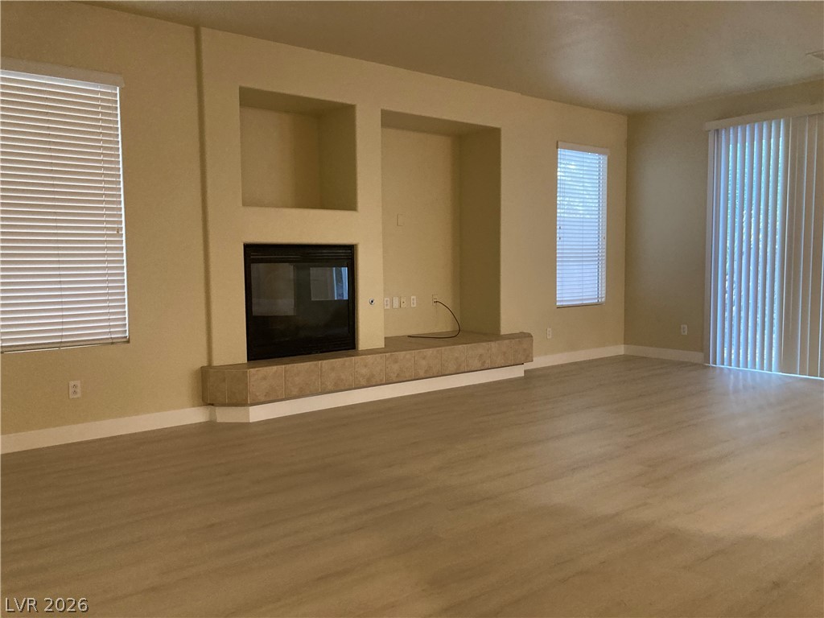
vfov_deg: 49.7
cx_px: 412
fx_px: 667
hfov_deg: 63.4
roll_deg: -0.3
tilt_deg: -2.9
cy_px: 309
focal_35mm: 28
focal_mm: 3.99
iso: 250
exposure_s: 1/60
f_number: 1.8
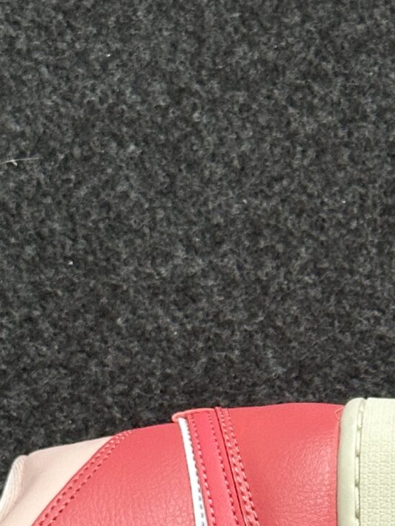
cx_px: 458
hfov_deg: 8.8
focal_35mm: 166
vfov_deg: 11.3
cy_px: 843
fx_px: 2526
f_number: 1.78
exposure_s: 1/50
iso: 250
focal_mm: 6.86
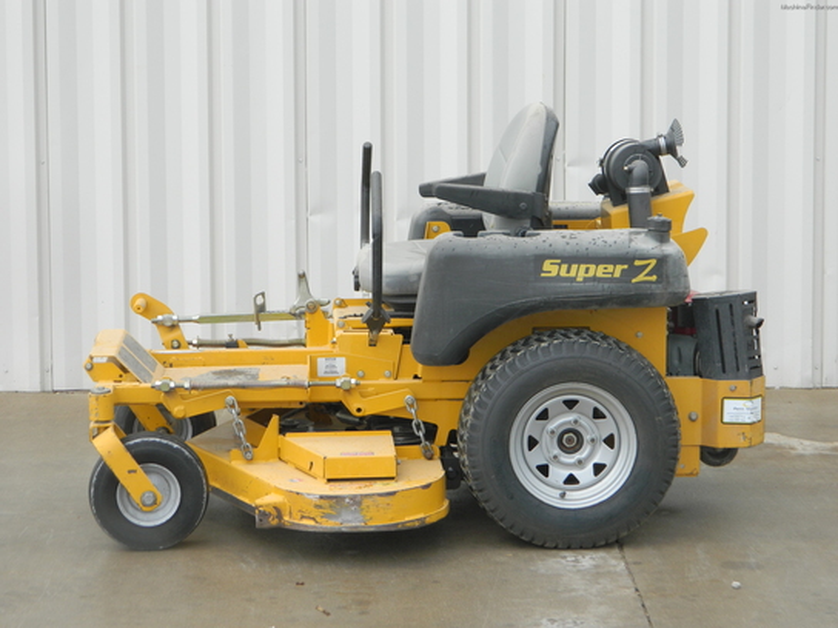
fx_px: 2493
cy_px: 314
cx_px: 419
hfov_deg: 19.1
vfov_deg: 14.4
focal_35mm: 103
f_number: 4.5
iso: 80
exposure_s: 1/60
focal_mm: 18.6
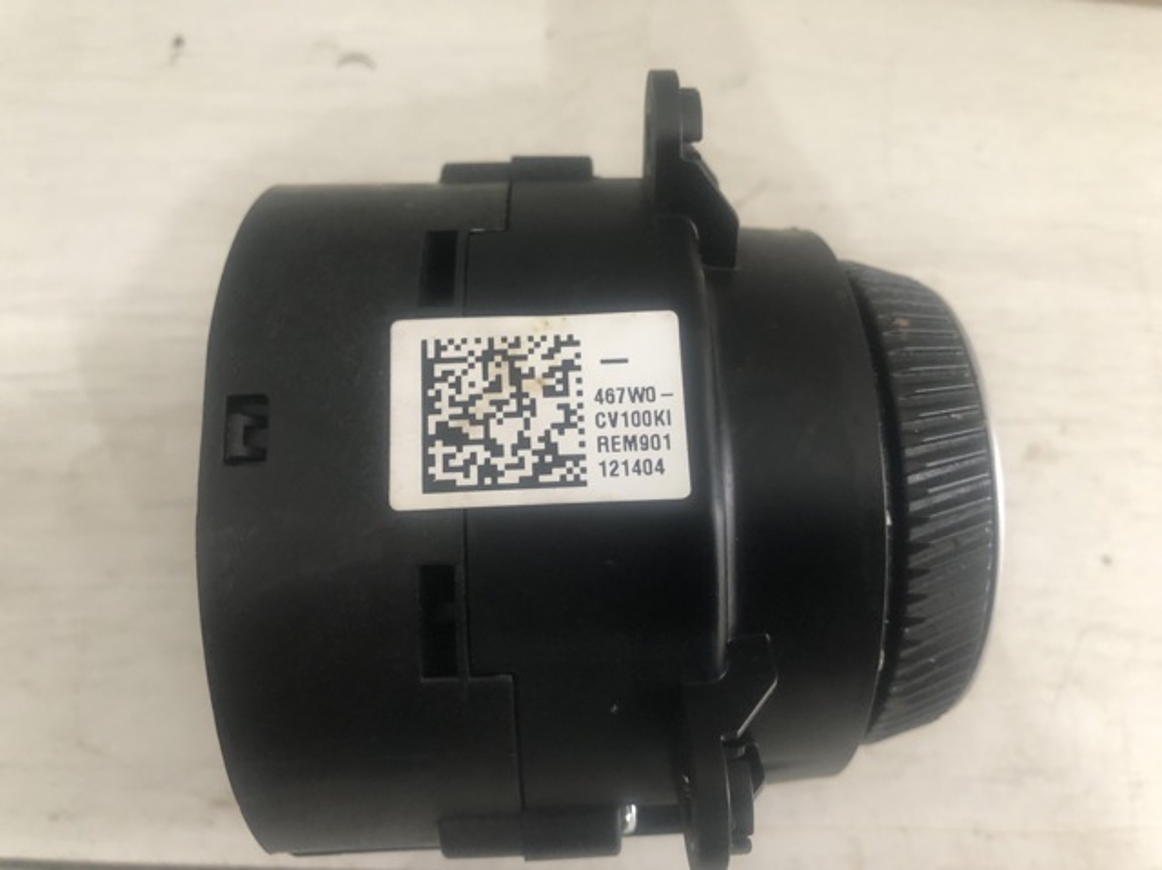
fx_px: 939
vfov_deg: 49.7
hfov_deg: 63.5
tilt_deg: -75.7
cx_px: 581
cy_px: 435
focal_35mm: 28
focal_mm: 3.99
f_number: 1.8
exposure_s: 1/13
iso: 100
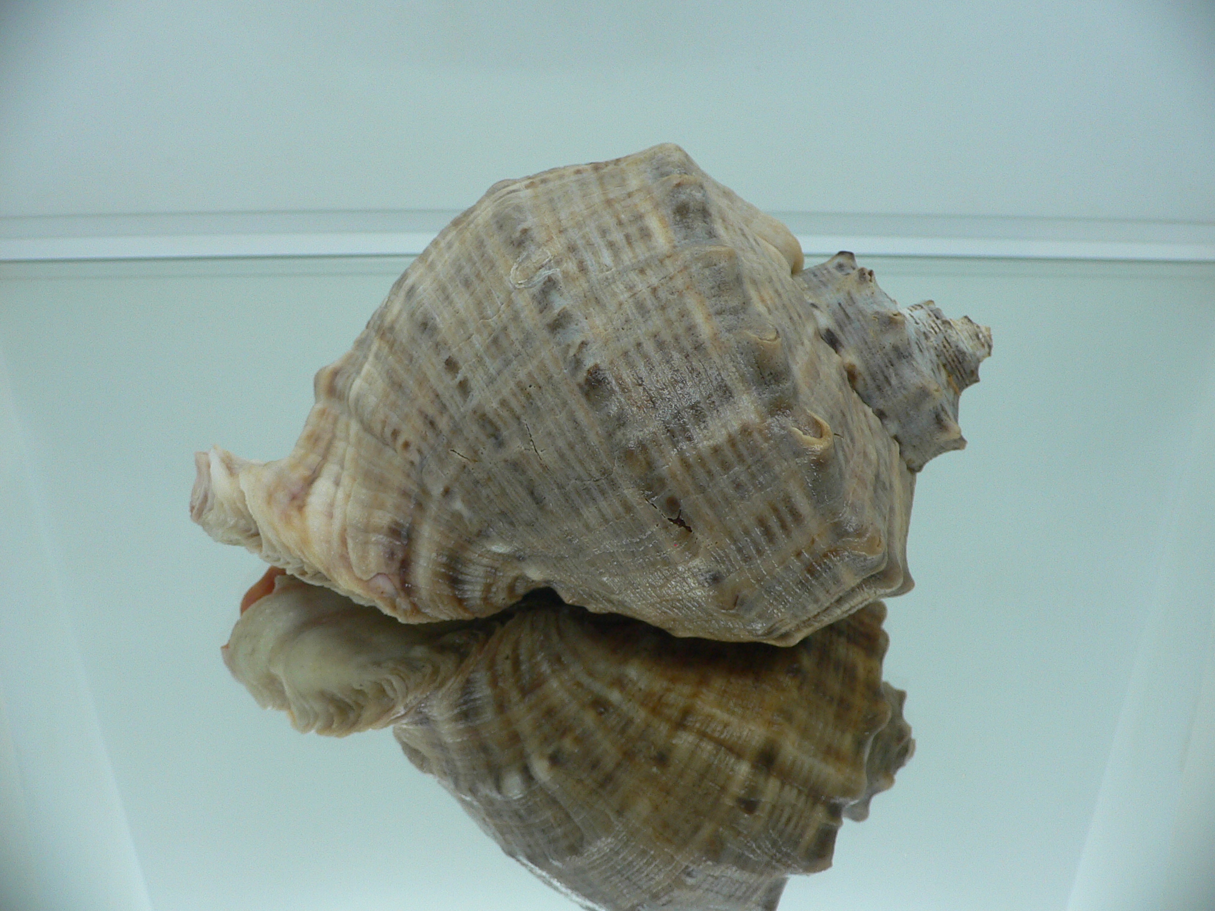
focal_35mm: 35
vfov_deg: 40.7
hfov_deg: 52.6
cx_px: 608
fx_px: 1228
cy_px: 456
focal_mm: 4.6
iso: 100
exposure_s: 1/60
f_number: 2.8
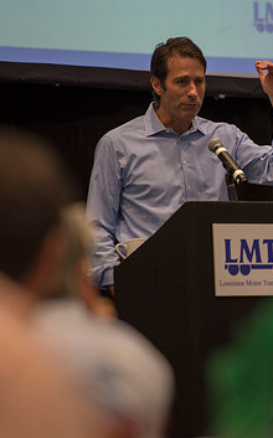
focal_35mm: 335
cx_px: 244
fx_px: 3996
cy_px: 215
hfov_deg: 3.9
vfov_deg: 6.3
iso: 1250
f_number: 2.8
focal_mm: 200
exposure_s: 1/200
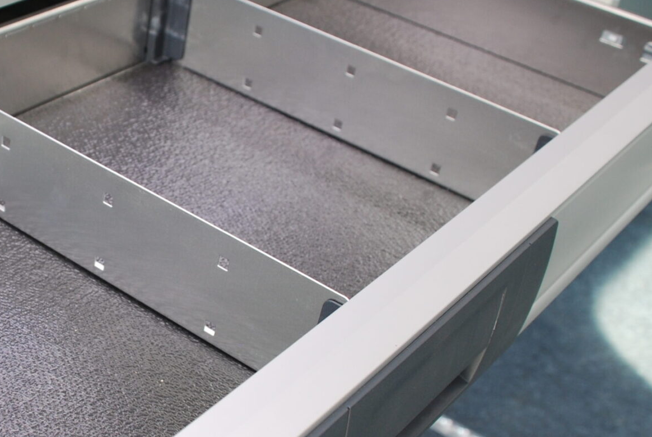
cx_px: 66
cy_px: 262
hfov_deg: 29.2
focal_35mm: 66
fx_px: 1197
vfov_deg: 20.6
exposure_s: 1/30
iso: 200
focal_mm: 20
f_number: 3.8
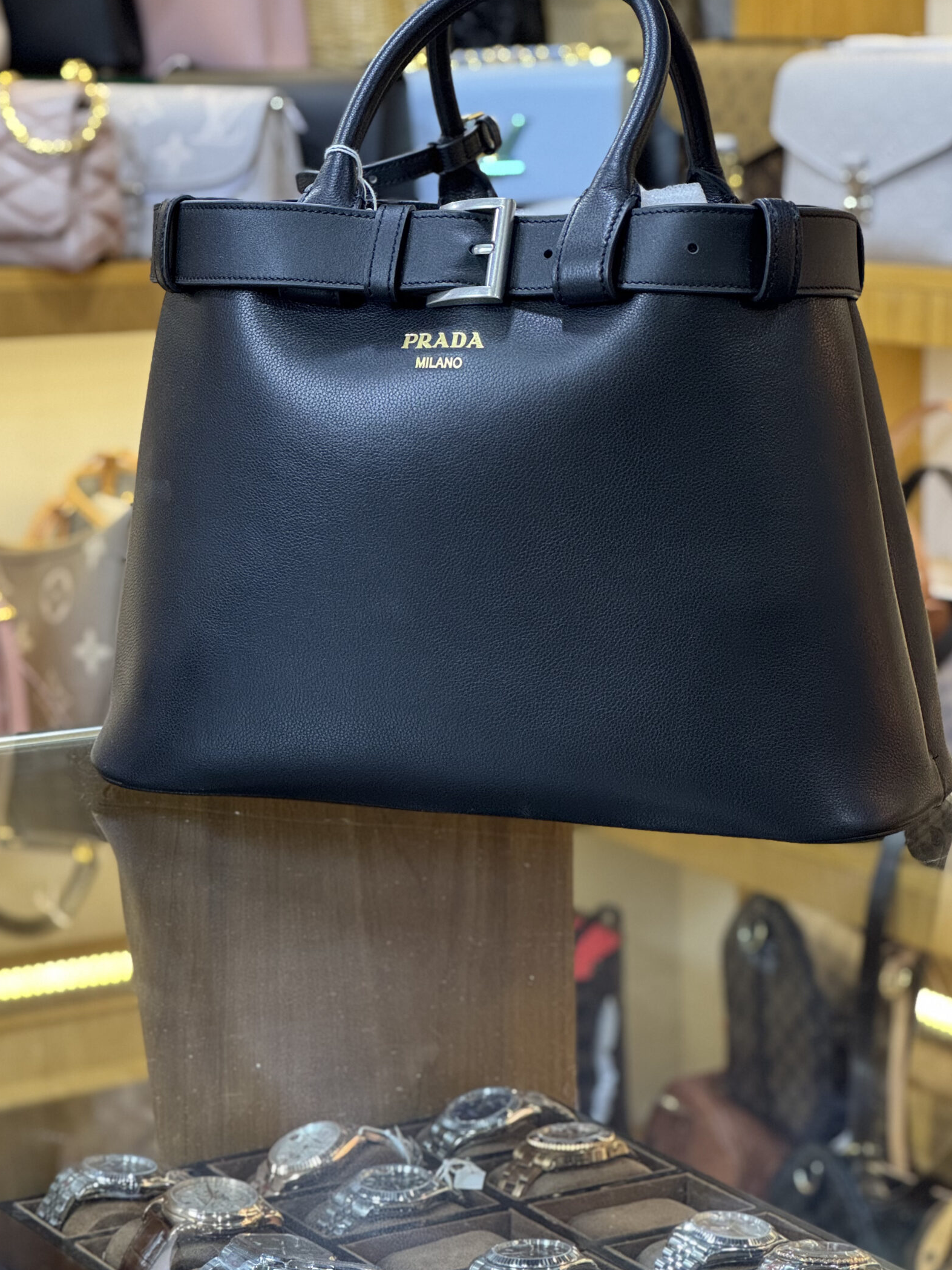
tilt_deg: -6.1
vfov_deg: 20.8
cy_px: 529
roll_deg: +0.8
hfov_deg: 15.7
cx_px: 456
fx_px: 3447
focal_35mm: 94
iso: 200
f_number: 2.8
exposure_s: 1/50
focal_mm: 9
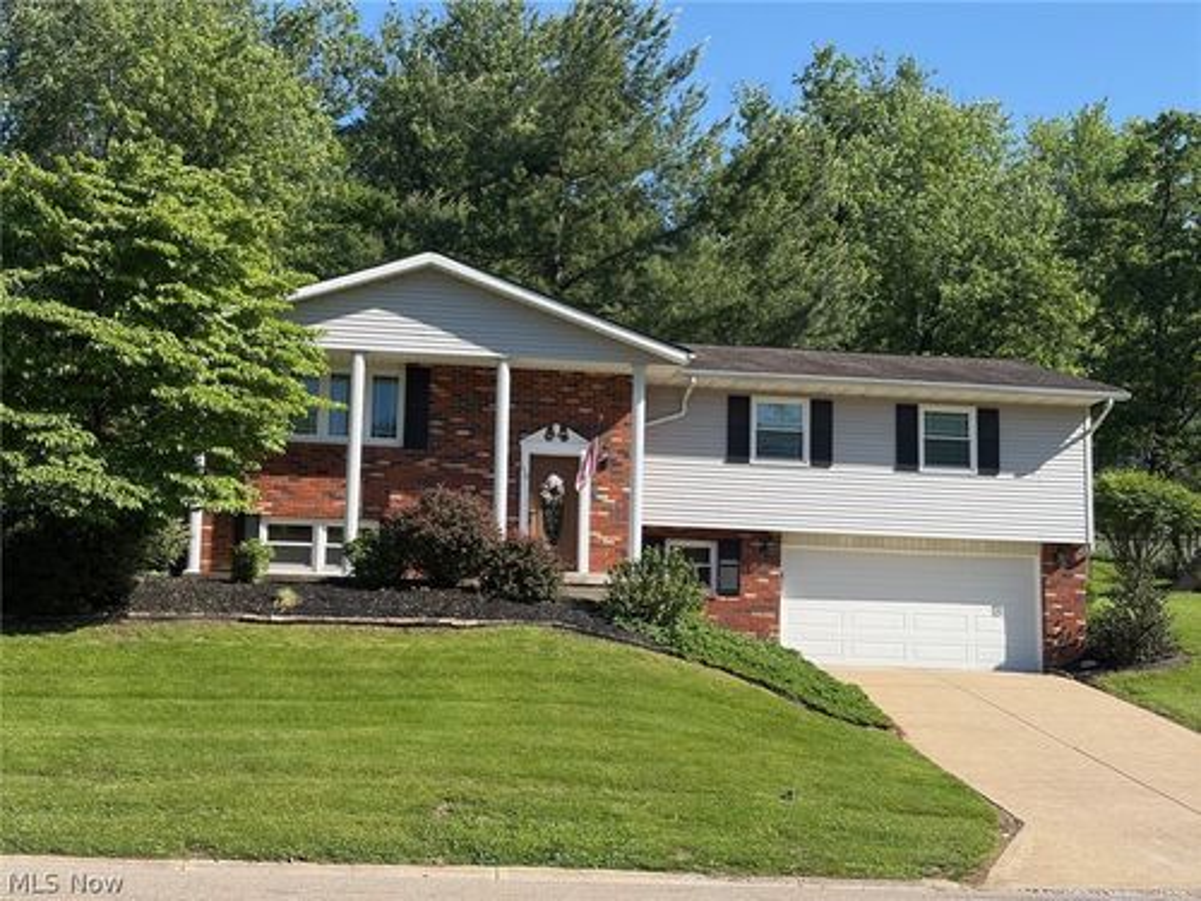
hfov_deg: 36.8
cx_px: 600
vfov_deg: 28.0
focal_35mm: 52
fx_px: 1804
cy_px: 450
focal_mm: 5.96
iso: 32
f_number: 1.6
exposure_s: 1/1590
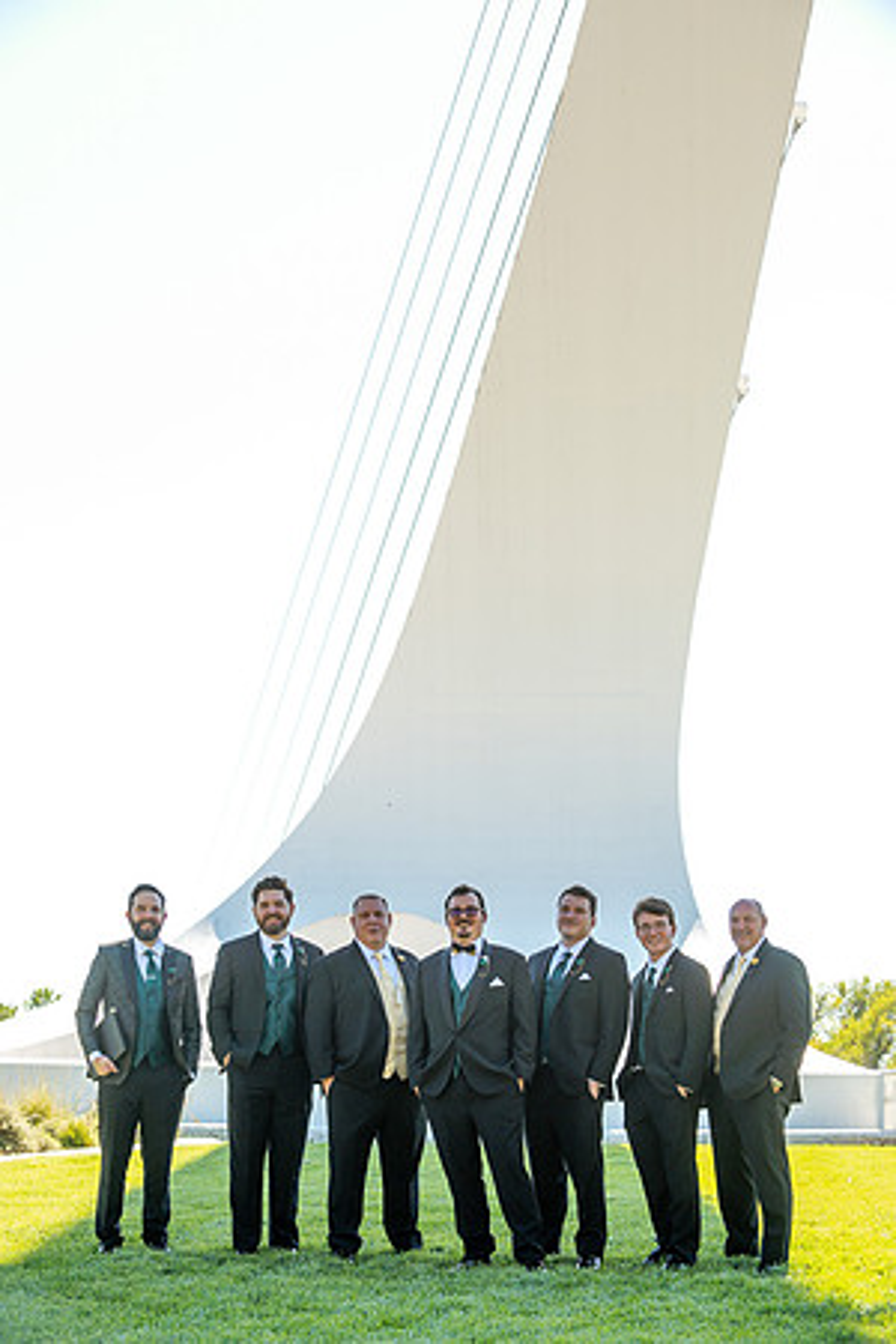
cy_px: 672
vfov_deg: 28.8
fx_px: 2613
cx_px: 448
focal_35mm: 70
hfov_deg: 19.5
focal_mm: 70
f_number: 5.6
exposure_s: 1/640
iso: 400
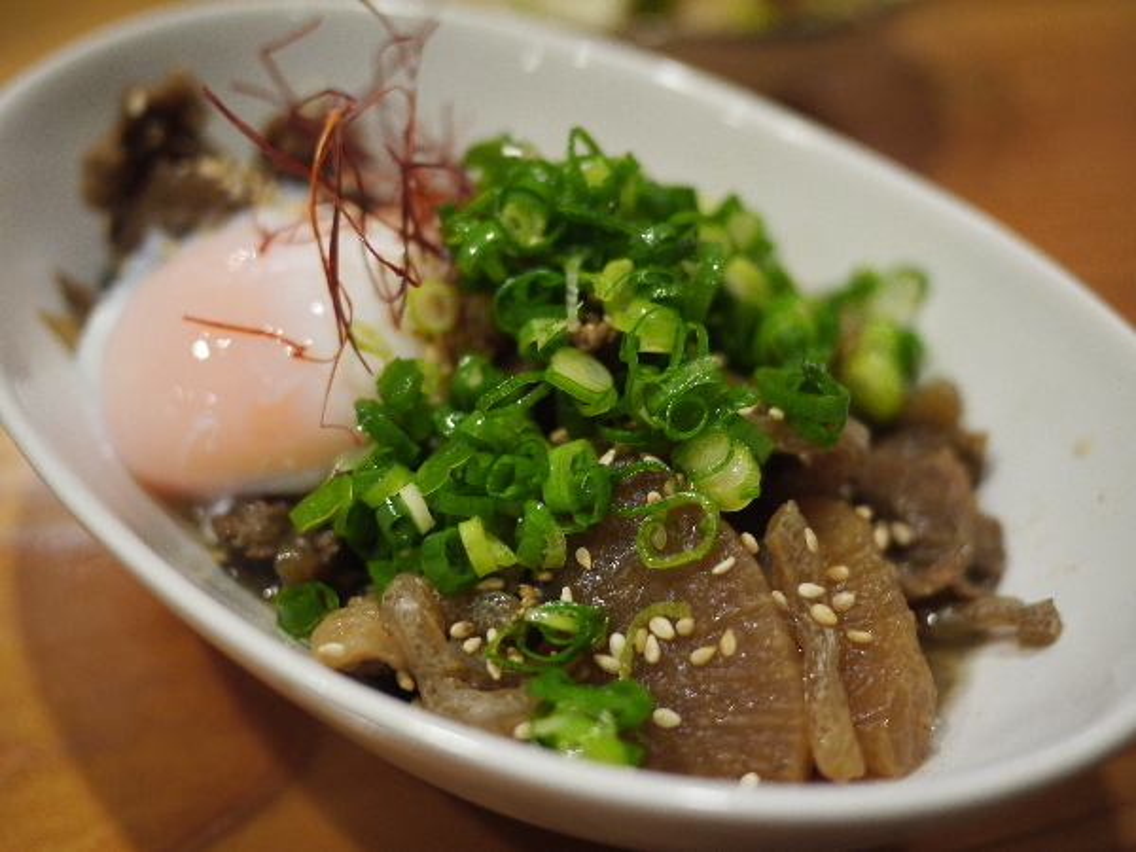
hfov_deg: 46.8
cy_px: 426
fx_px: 1313
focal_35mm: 40
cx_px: 568
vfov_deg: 36.0
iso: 320
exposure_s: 1/30
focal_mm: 20
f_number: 1.7
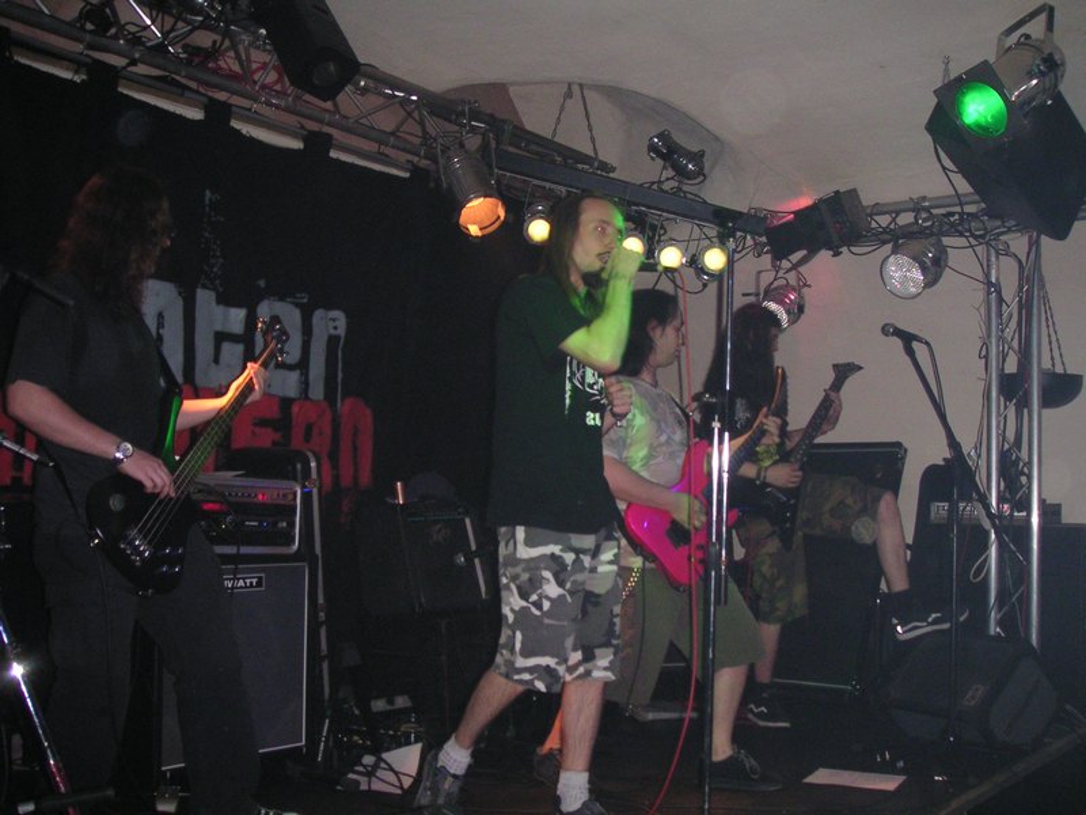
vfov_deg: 37.7
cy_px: 408
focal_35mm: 38
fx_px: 1192
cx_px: 543
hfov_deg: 49.0
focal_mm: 6
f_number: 2.8
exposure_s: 1/45
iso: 160
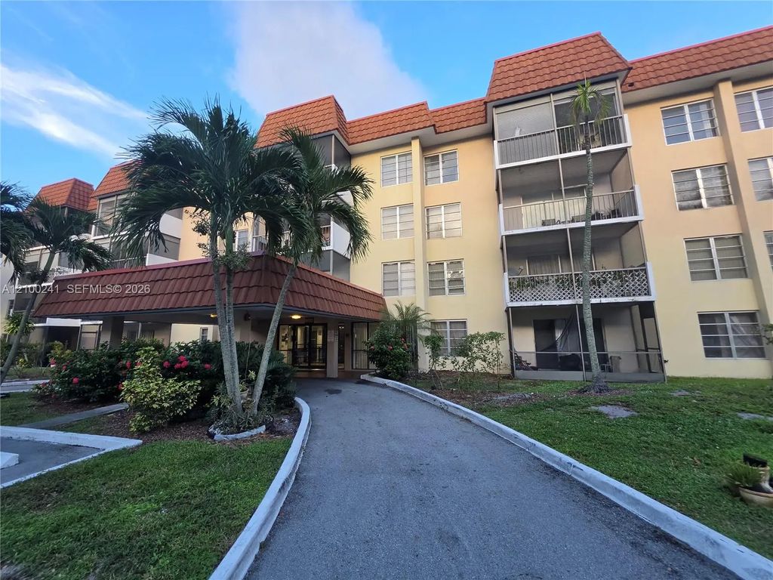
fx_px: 290
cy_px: 290
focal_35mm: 13
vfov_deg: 89.9
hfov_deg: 106.2
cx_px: 386
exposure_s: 1/120
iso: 50
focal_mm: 2.2
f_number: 1.9
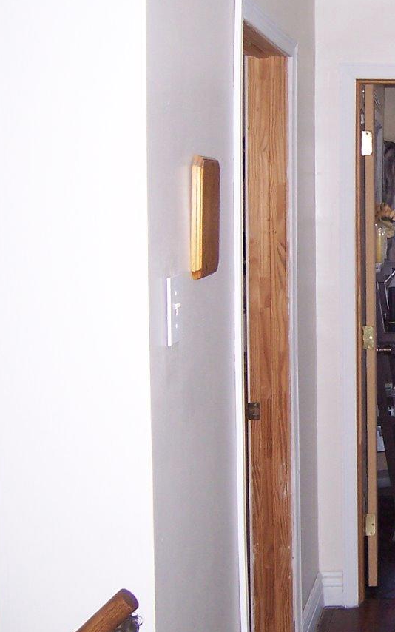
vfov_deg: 34.5
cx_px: 454
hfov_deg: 20.8
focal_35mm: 59
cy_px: 289
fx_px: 1016
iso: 140
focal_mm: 5.5
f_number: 2.8
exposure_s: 1/60
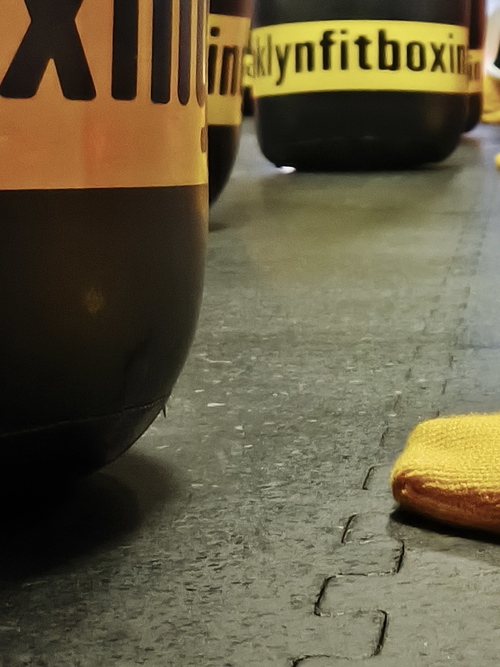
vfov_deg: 18.5
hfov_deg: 13.9
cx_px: 705
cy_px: -107
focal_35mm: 101
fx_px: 1944
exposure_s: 1/8.33
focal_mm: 4.71
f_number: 1.7
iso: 2500
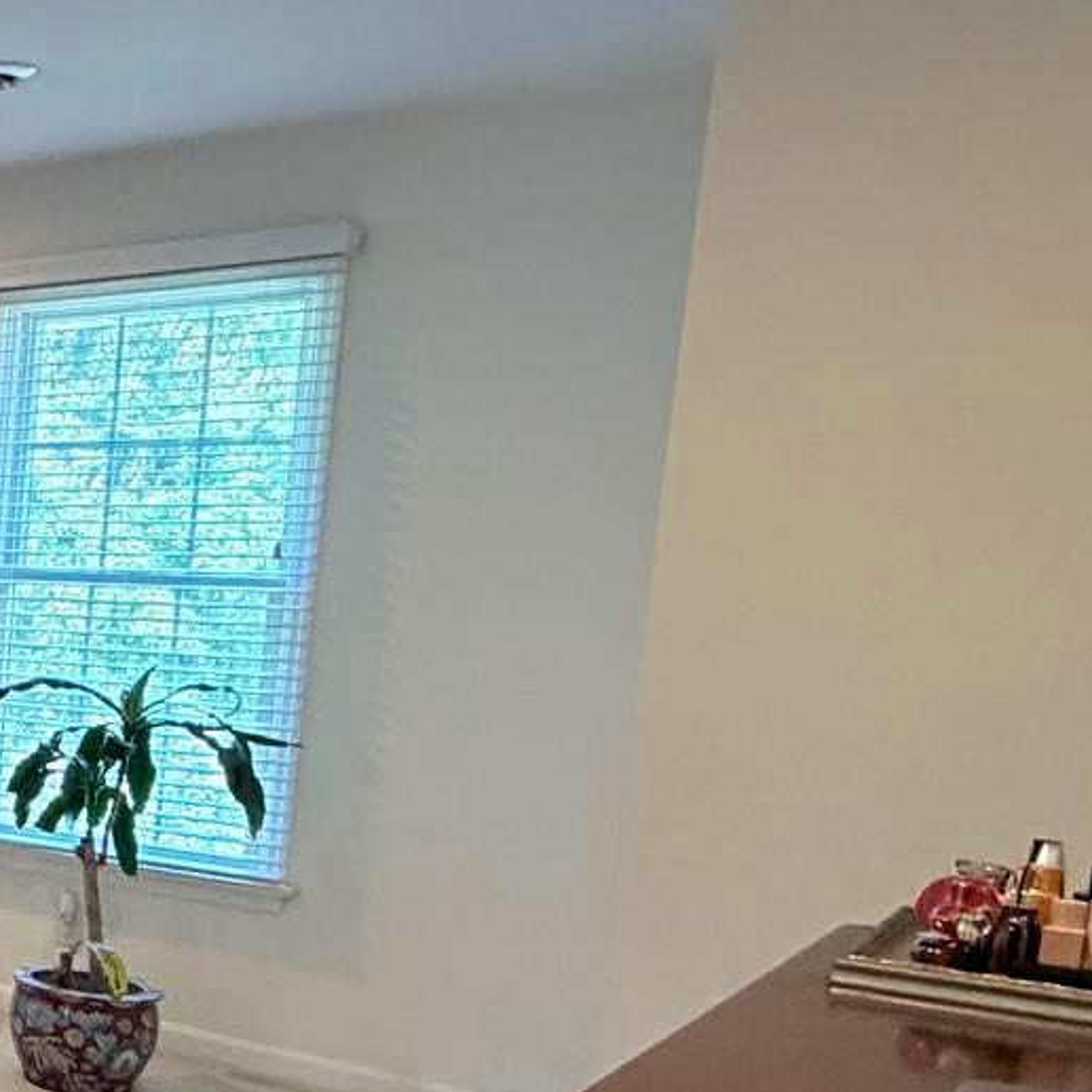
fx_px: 1749
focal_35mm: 49
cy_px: 735
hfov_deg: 22.7
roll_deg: -1.0
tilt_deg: -6.0
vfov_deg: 34.3
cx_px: -798
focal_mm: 2.22
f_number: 2.2
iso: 320
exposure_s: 1/60
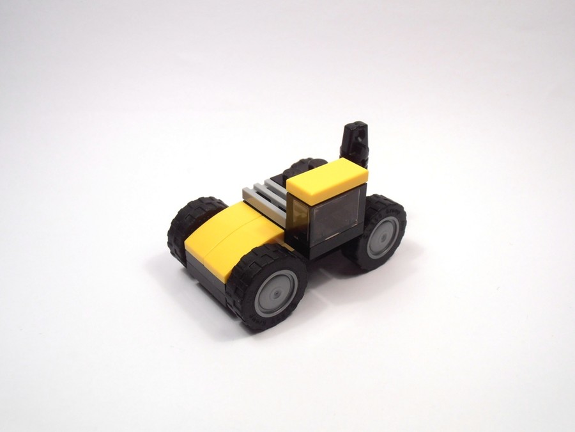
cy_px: 216
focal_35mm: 37
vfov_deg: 38.7
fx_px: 615
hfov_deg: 50.1
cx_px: 288
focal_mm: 6.61
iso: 80
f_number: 3.9
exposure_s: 1/100
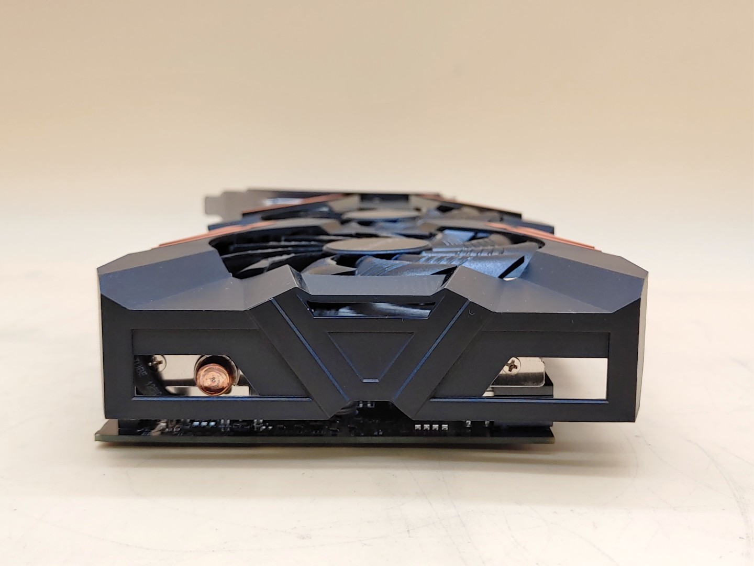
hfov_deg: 45.8
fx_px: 893
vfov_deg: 35.1
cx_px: 377
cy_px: 283
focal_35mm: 41
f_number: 1.8
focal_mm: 4.36
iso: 50
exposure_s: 1/120
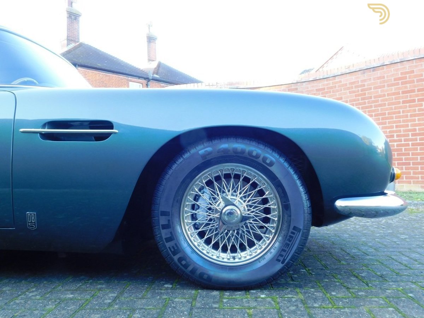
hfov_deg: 60.0
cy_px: 159
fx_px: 367
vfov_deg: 46.8
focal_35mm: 30
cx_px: 212
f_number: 3.2
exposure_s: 1/40
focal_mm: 5.3
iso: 125
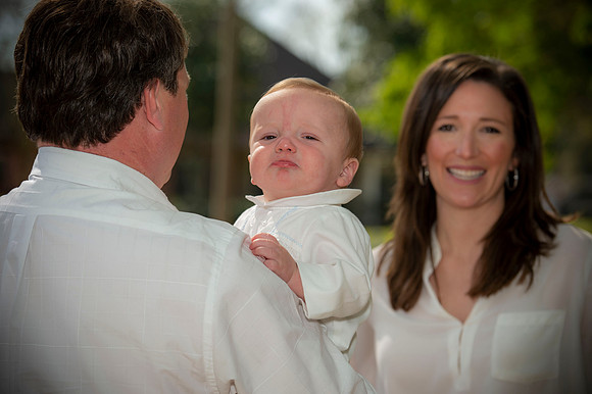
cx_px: 296
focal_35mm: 120
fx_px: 1972
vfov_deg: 11.4
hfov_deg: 17.1
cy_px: 197
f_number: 5
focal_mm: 120
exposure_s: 1/250
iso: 50
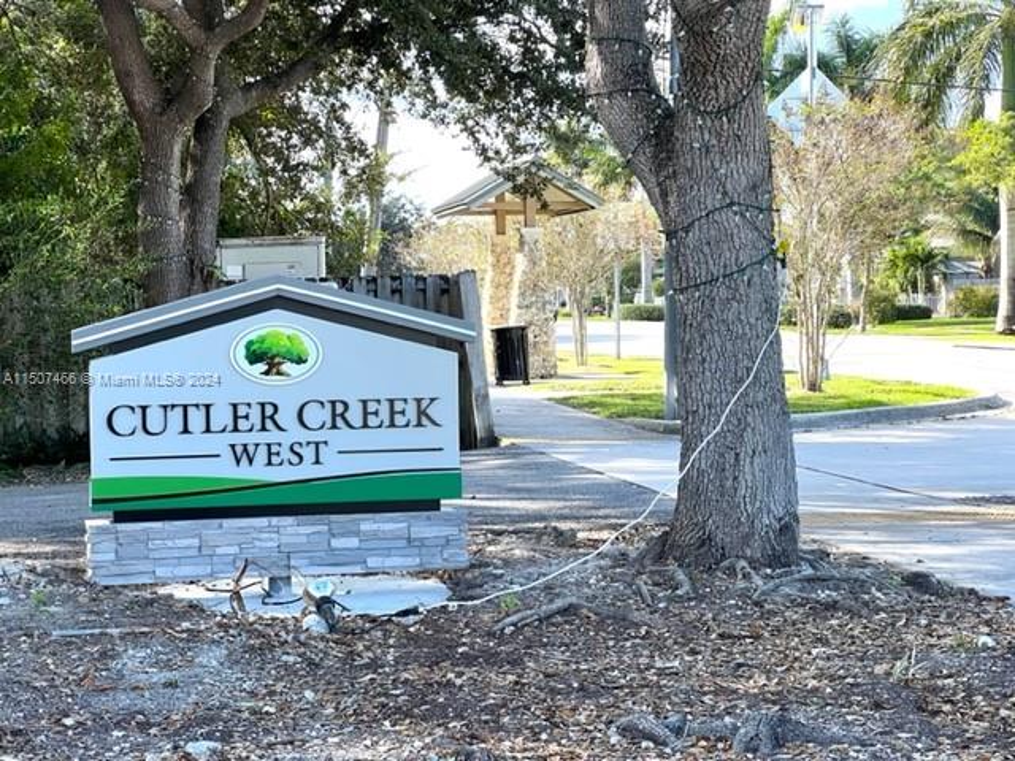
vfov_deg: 19.1
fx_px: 2258
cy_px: 380
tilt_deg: -2.3
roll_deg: +0.8
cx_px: 508
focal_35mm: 77
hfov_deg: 25.3
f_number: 2.8
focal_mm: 9
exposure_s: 1/148
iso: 32
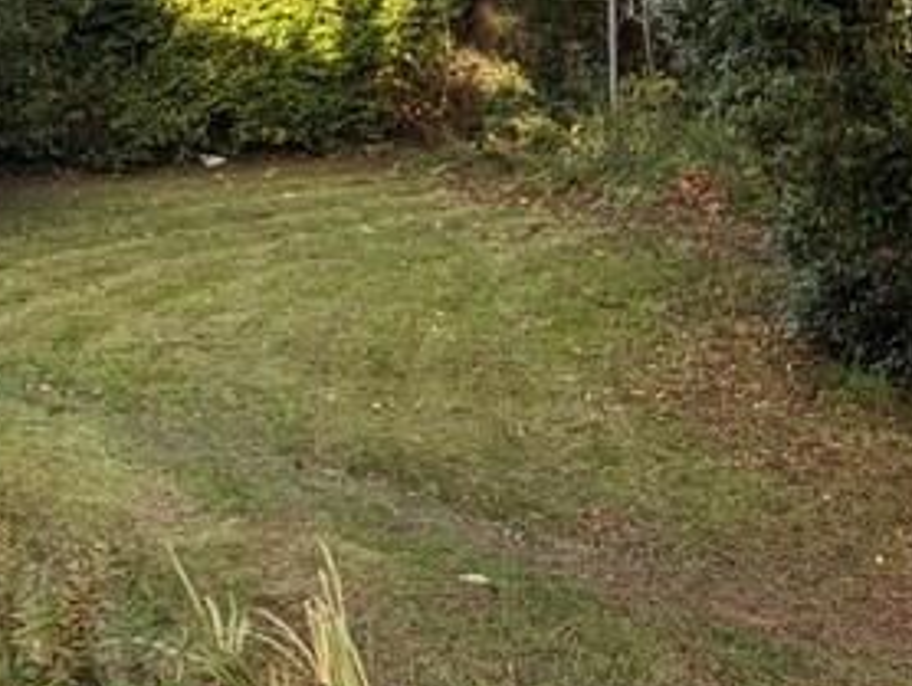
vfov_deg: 24.1
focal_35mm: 59
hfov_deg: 30.9
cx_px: 52
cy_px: 54
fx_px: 1556
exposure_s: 1/314
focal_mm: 2.35
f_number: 2.2
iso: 51
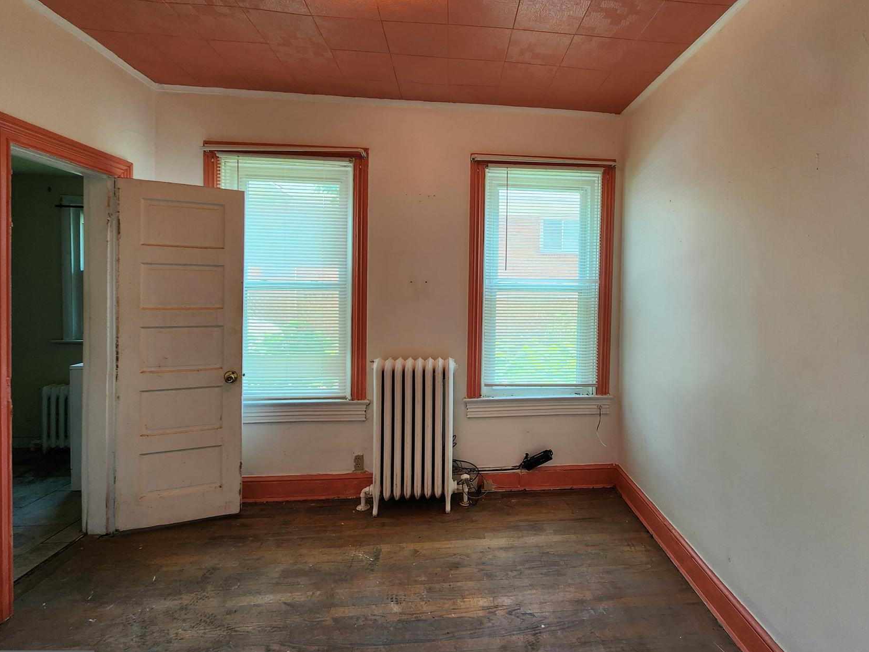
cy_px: 292
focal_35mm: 16
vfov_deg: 77.9
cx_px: 499
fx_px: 402
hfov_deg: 93.8
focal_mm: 2.2
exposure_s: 1/60
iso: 100
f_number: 2.2
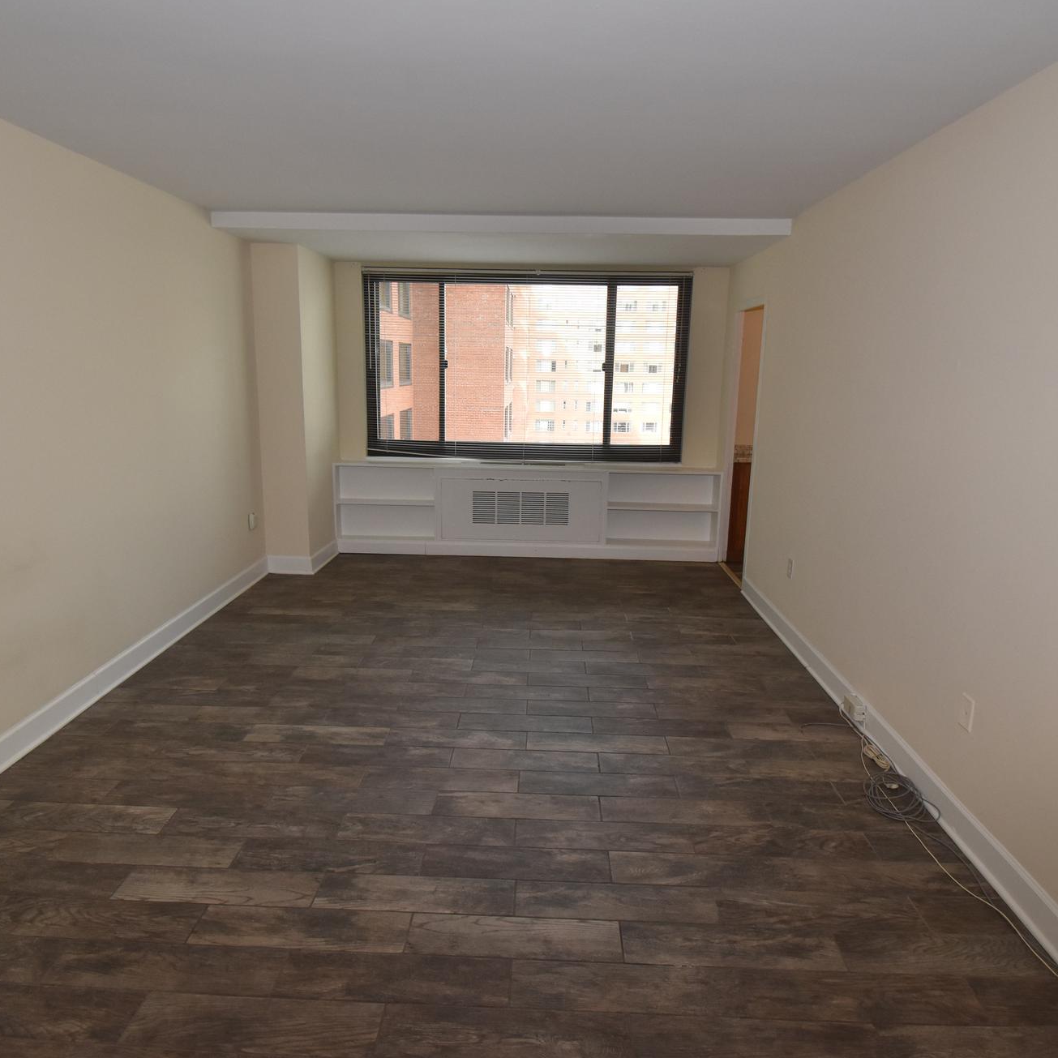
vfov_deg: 74.8
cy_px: 510
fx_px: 692
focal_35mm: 20
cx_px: 526
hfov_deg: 74.8
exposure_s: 1/100
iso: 800
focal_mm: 10
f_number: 7.1
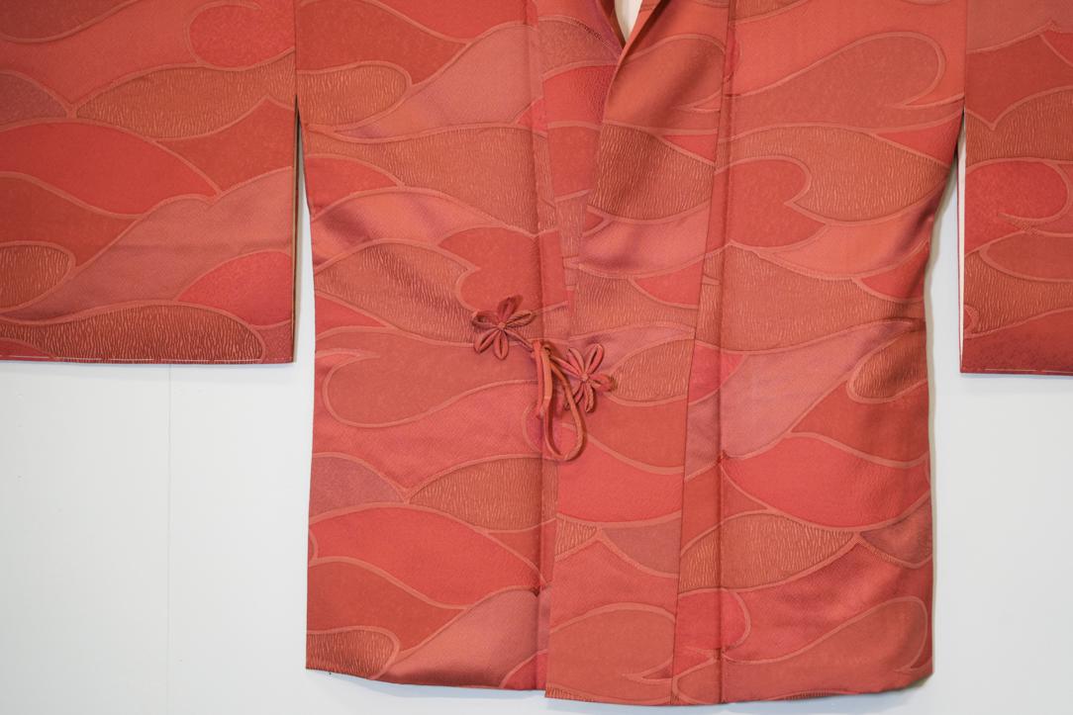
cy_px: 358
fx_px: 3130
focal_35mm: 105
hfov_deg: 19.5
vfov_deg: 13.0
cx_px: 536
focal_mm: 105
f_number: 4
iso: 2000
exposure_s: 1/200
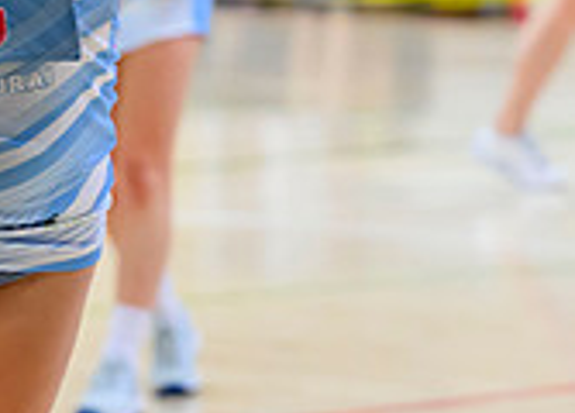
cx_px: -149
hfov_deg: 4.7
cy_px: -330
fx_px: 7053
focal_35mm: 431
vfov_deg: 3.3
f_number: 3.5
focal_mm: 104
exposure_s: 1/1000
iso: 3200
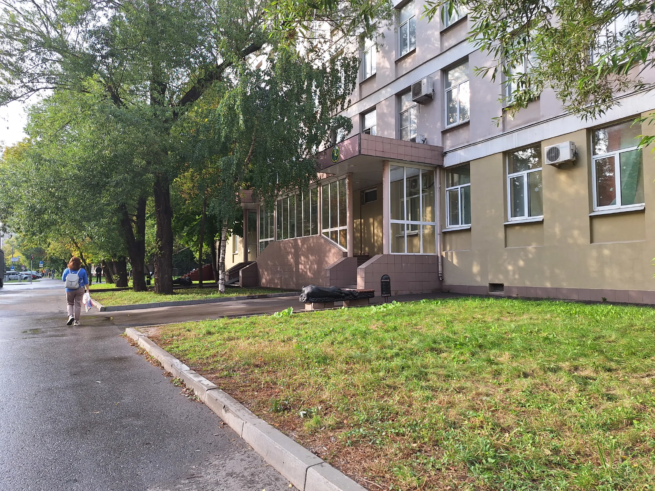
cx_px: 328
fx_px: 435
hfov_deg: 73.9
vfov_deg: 58.9
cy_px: 246
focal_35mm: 23
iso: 40
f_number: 1.8
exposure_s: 1/409
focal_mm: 5.54
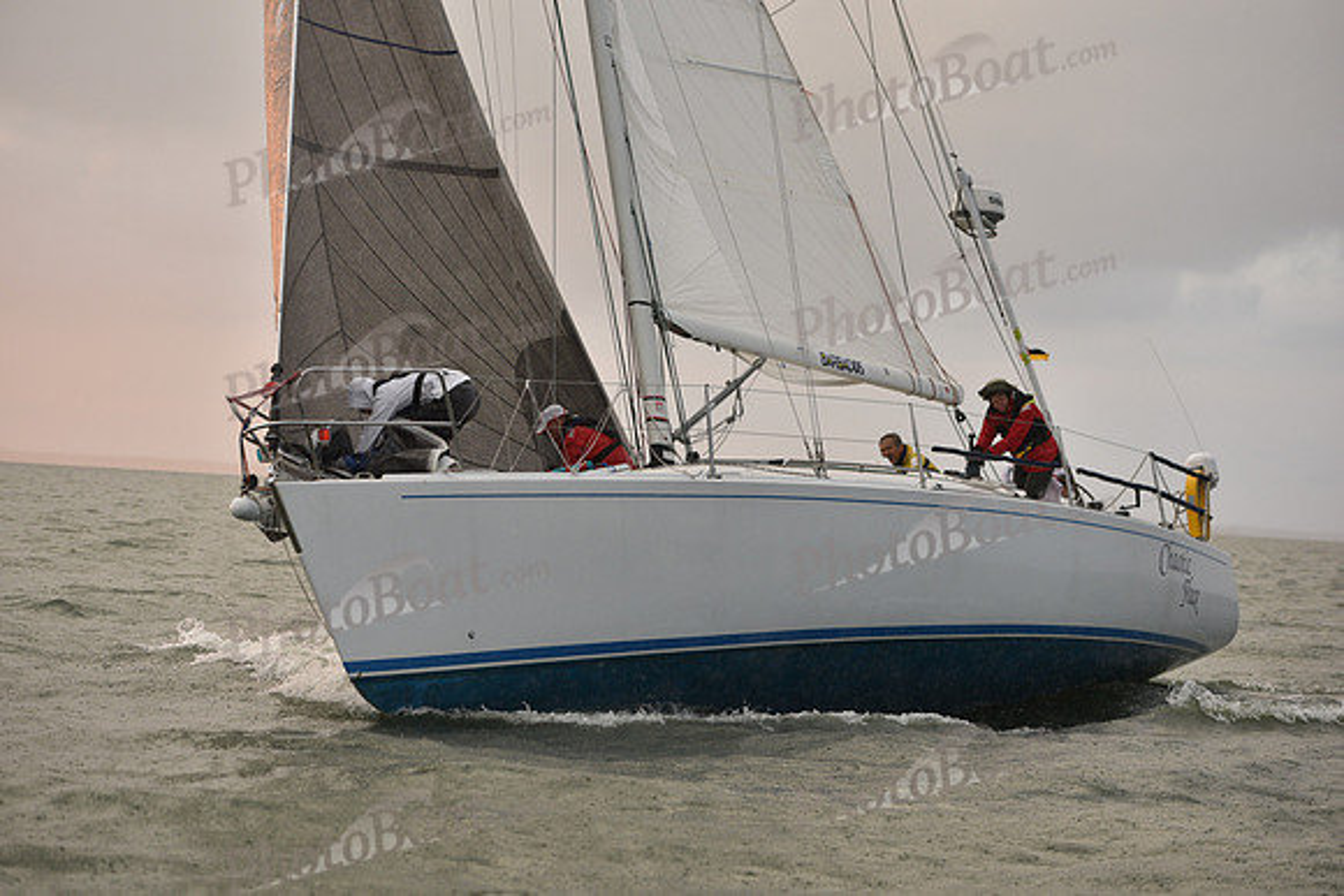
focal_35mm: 95
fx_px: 3547
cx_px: 672
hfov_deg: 21.5
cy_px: 448
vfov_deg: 14.4
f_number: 4
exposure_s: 1/500
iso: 400
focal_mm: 95
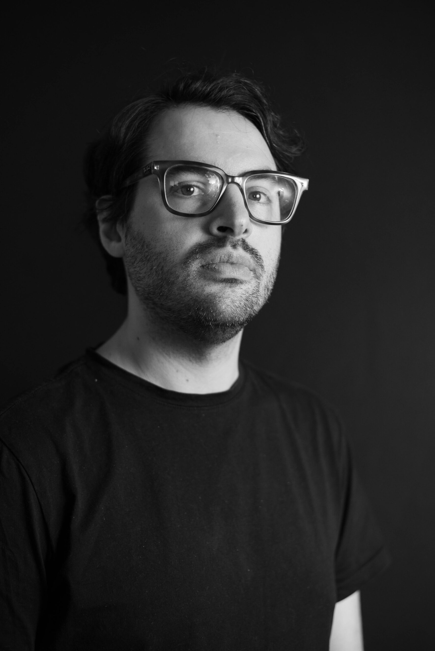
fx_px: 905
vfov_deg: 39.6
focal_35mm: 50
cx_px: 218
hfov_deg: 27.0
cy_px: 326
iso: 640
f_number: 2.5
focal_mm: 50
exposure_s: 1/125
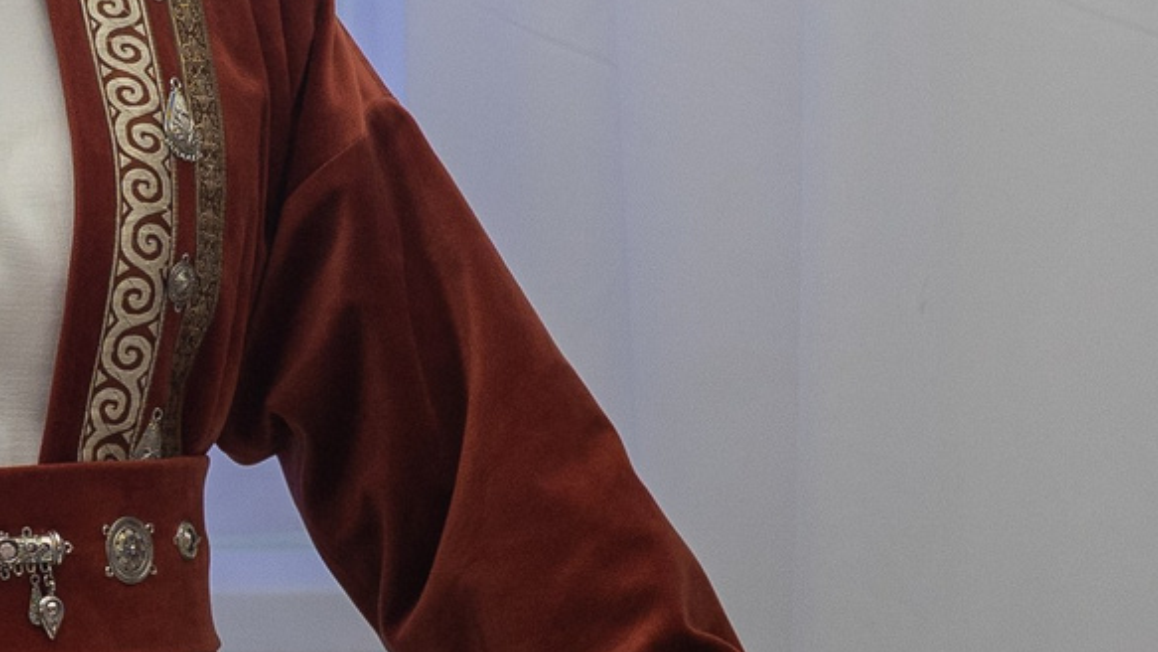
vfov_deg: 7.9
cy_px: 385
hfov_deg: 13.6
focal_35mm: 154
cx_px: -192
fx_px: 4729
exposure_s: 1/200
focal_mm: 28
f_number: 3.5
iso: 640
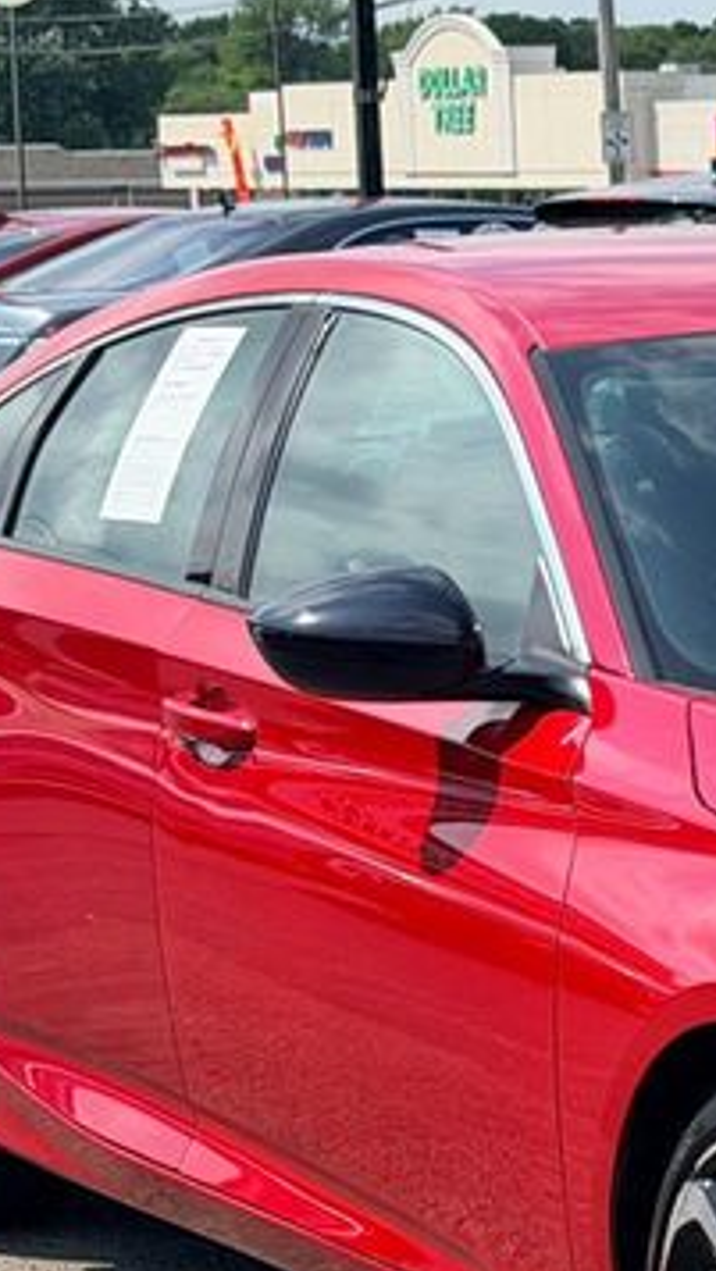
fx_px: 5059
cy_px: 776
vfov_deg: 14.3
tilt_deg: -7.6
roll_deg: +1.6
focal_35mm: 150
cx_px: 1261
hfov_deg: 7.8
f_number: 1.78
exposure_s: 1/4098
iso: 64
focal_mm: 6.76
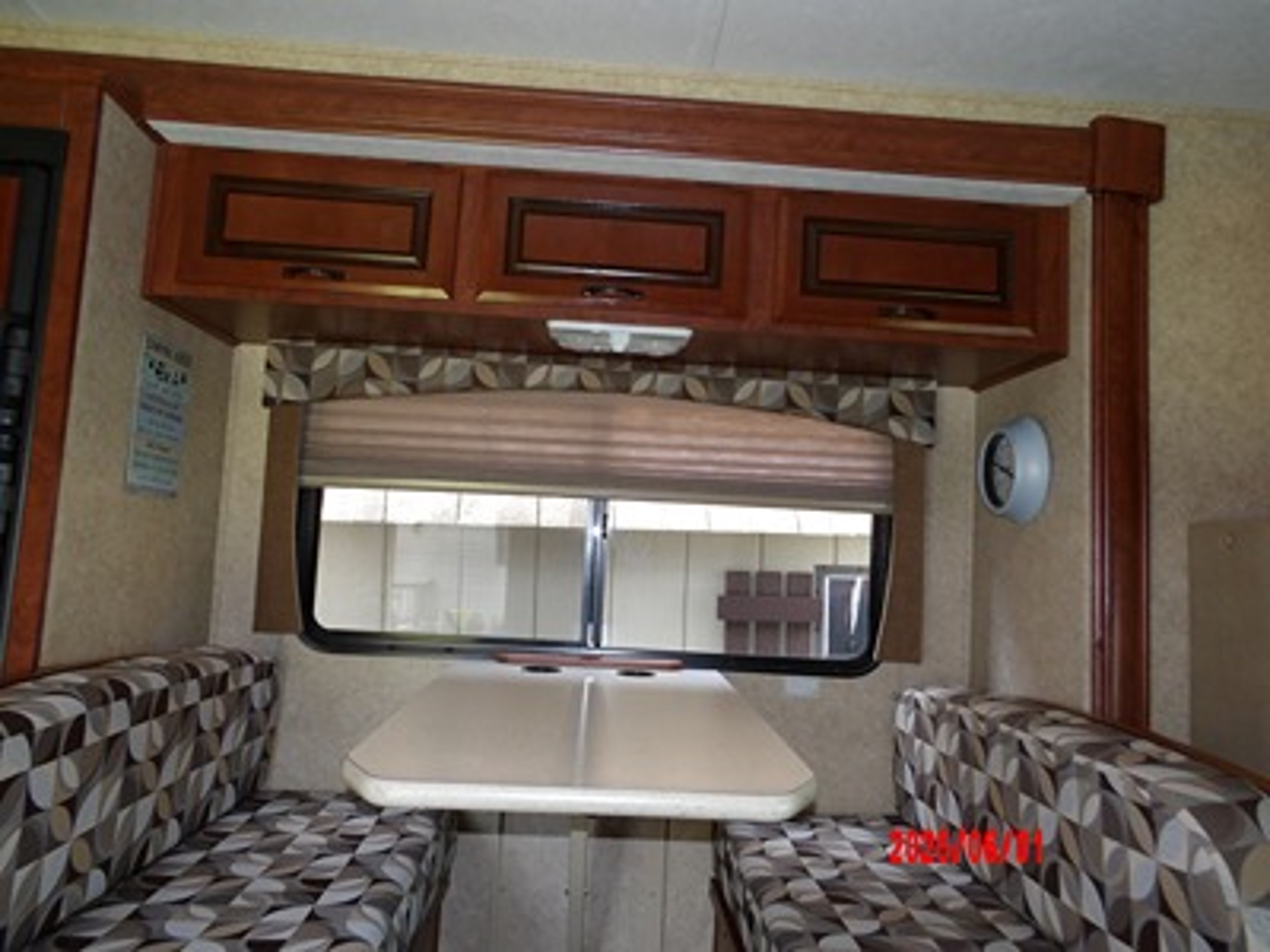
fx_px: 844
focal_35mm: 23
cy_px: 476
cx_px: 635
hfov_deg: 73.9
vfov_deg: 58.9
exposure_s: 1/30
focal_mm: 4.2
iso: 200
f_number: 4.1
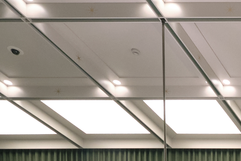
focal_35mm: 69
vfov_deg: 13.1
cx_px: 437
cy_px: 416
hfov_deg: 20.4
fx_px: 462
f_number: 5.6
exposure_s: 1/60
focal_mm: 8
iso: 1250
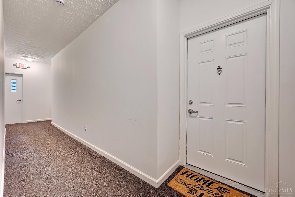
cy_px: 98
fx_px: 115
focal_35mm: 14
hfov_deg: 104.3
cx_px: 148
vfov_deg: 81.2
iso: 250
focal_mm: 14
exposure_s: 1/2
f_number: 8
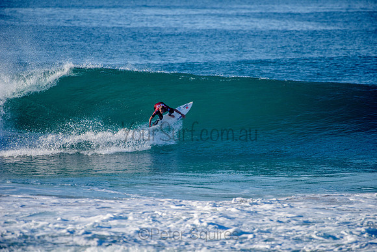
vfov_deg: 2.8
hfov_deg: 4.1
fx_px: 5237
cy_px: 126
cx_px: 188
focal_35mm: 500
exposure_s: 1/1600
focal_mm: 500
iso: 220
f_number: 5.6
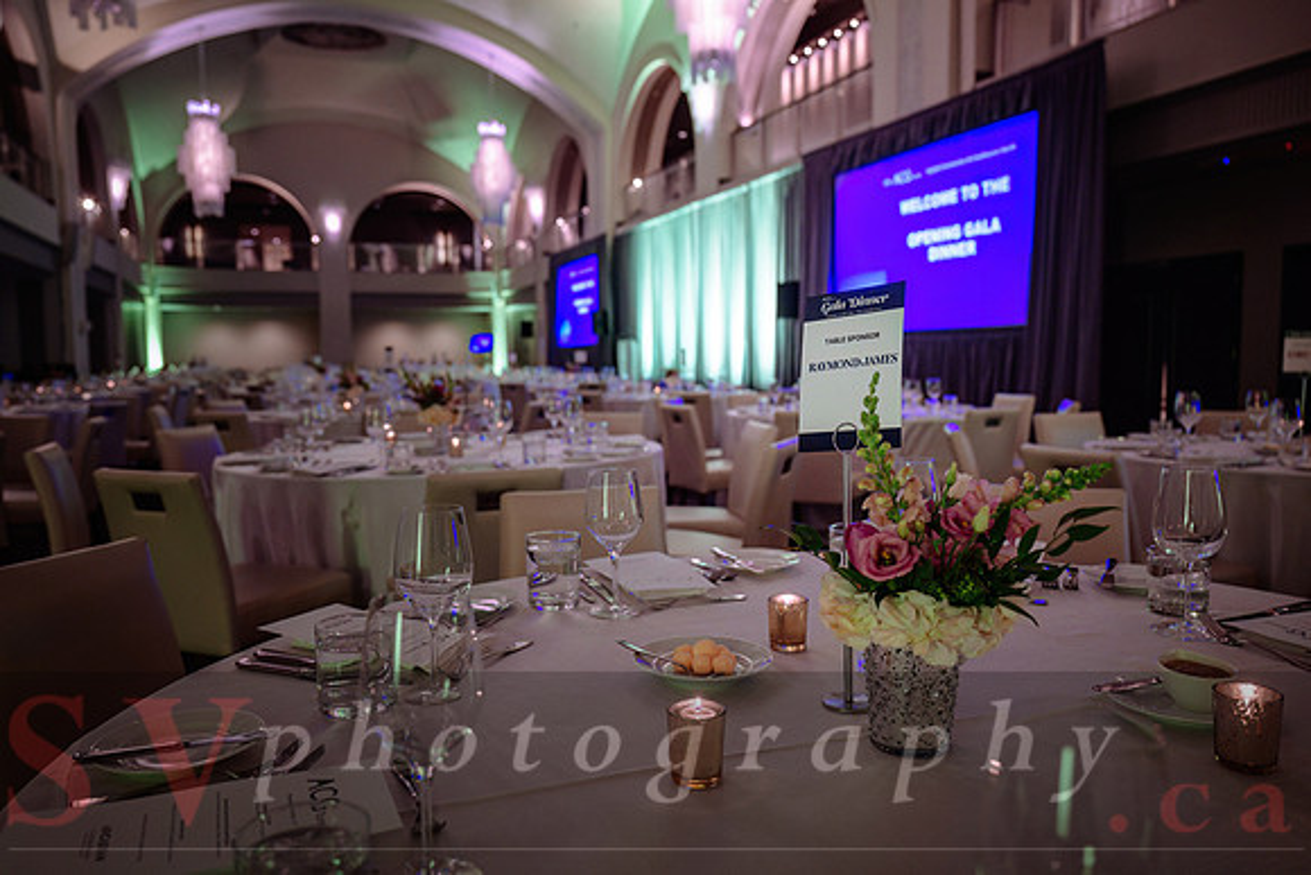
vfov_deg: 46.4
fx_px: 1020
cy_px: 438
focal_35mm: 28
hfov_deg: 65.5
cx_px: 656
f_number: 3.5
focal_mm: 28
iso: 800
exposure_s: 1/40
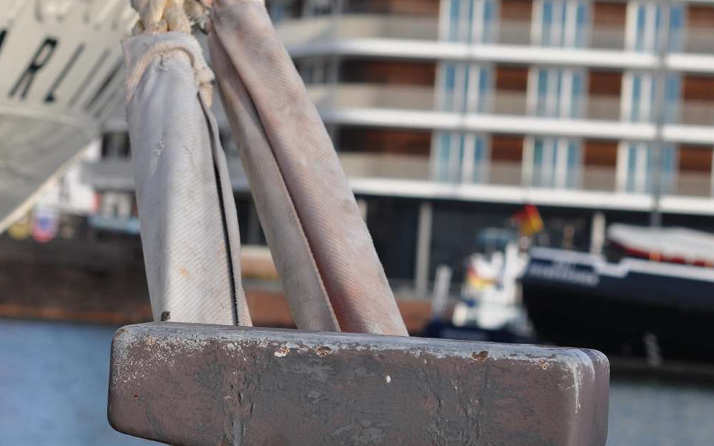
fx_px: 2705
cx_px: 356
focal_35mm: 139
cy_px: 158
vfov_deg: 9.4
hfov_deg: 15.0
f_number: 6.3
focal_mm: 60
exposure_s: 1/640
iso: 200
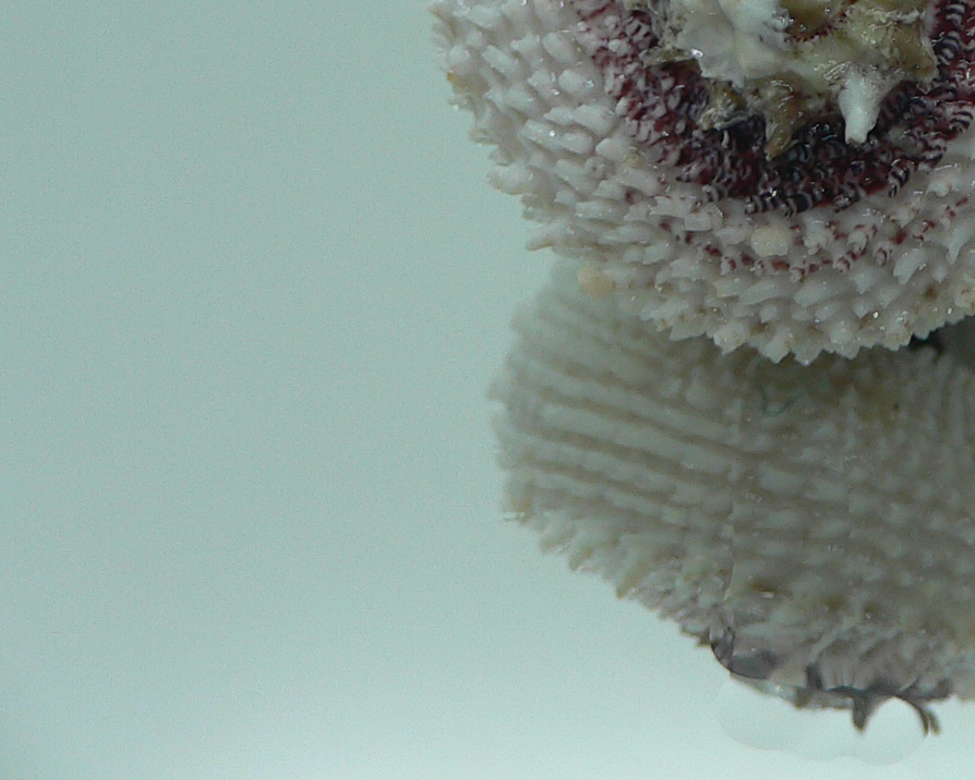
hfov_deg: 23.7
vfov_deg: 19.3
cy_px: -17
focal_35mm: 77
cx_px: 961
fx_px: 2223
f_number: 2.8
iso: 80
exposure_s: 1/60
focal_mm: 4.6
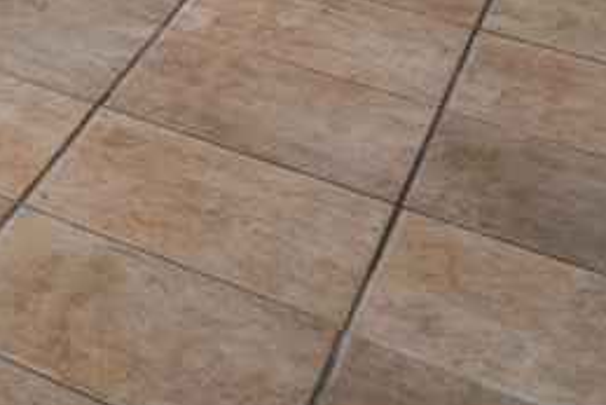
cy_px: -803
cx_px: -936
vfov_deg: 10.2
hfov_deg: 13.4
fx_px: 1684
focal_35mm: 100
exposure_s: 1/6
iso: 500
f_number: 8
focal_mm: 16
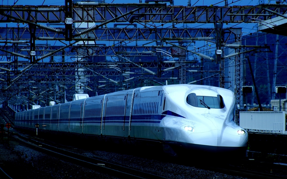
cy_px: 94
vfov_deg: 4.3
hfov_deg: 6.8
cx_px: 143
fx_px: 2401
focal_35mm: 307
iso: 500
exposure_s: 1/1250
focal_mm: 200
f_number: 5.6
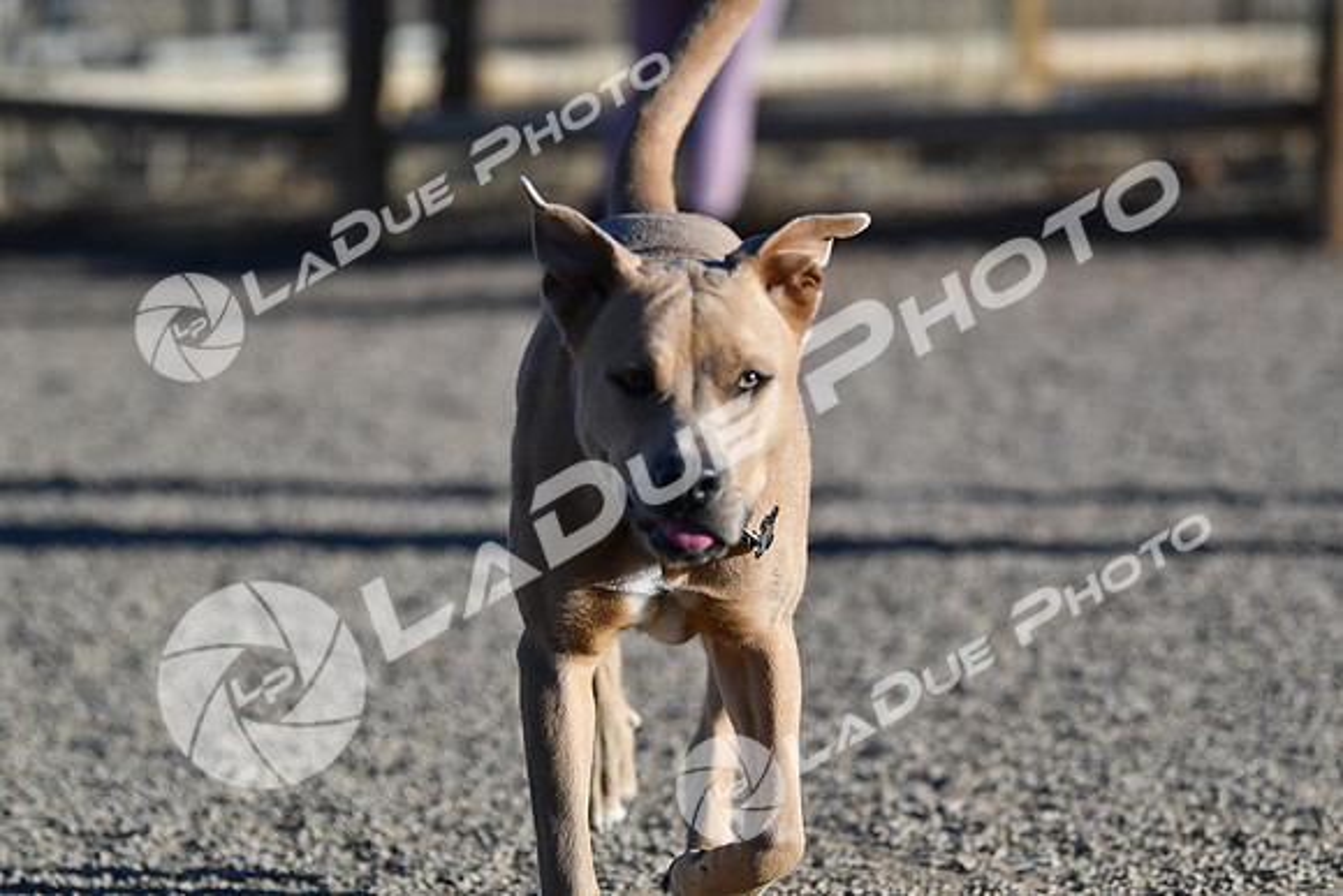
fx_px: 6269
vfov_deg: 8.2
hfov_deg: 12.2
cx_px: 672
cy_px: 448
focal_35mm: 168
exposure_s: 1/4000
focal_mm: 112
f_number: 2.8
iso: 160
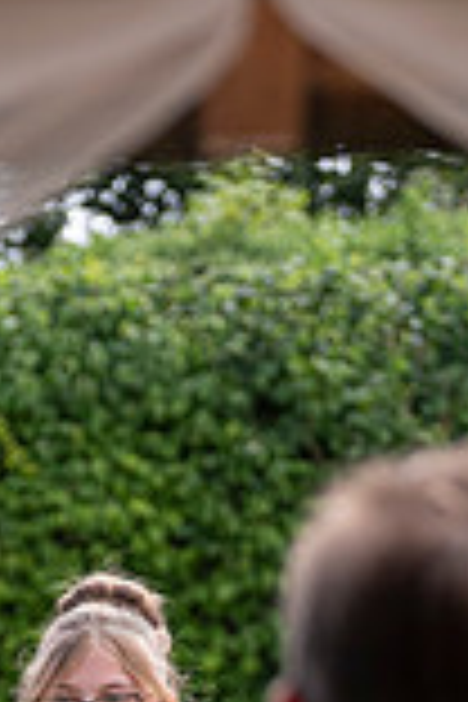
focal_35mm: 308
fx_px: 6006
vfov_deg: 6.6
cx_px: -54
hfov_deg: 4.5
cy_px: 855
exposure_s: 1/640
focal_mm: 71.5
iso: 200
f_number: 3.2
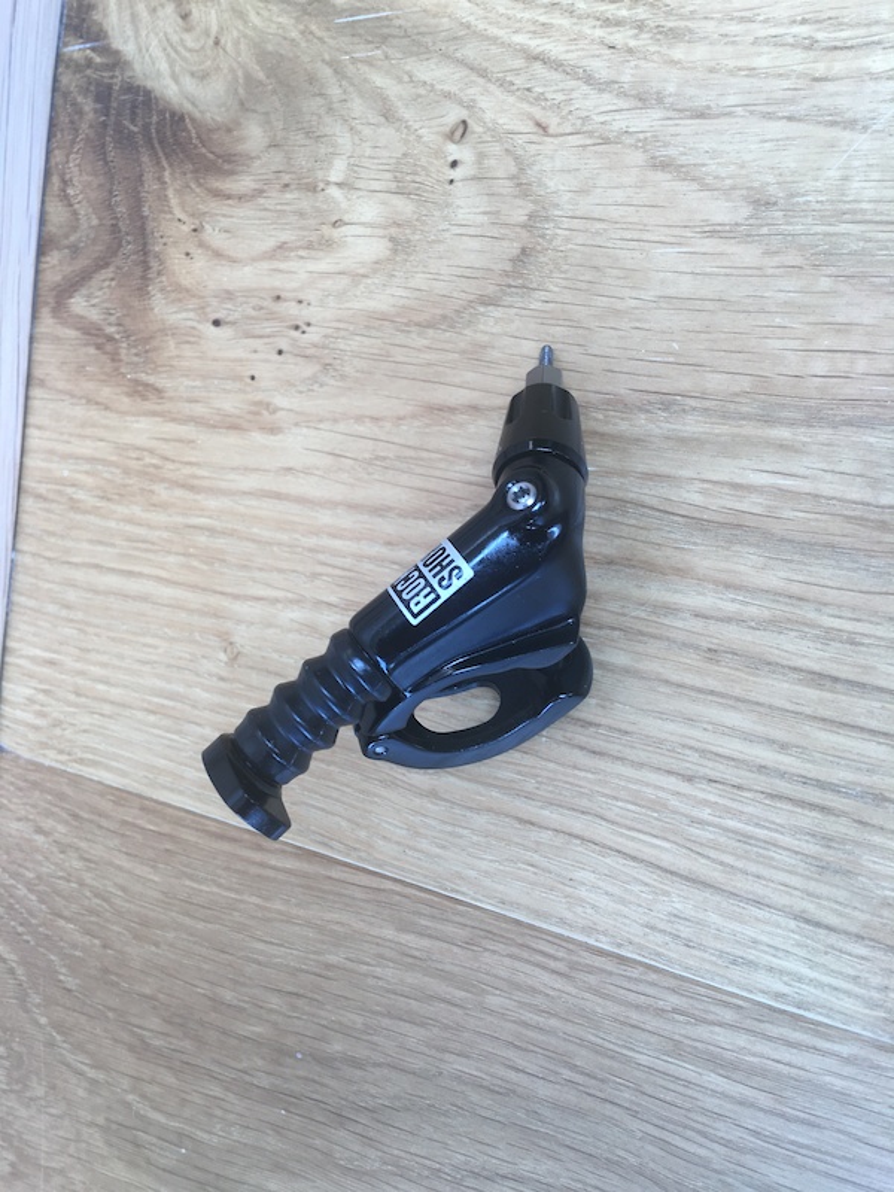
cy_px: 596
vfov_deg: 61.7
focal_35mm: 29
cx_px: 447
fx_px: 999
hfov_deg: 48.2
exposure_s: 1/50
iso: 25
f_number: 2.2
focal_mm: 4.15
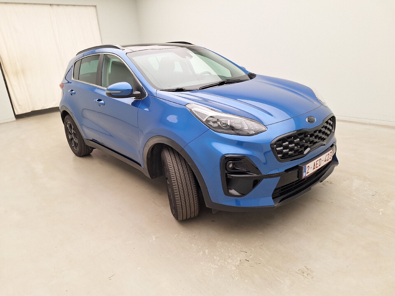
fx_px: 262
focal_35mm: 23
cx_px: 198
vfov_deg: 58.9
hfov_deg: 73.9
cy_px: 148
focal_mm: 5.54
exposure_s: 1/100
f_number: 1.8
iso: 64
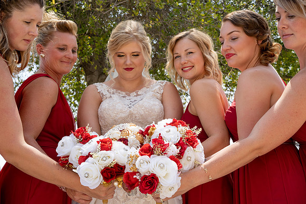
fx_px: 434
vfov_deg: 26.5
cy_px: 102
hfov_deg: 38.9
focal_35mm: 51
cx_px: 153
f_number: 10
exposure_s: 1/200
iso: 500
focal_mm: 51
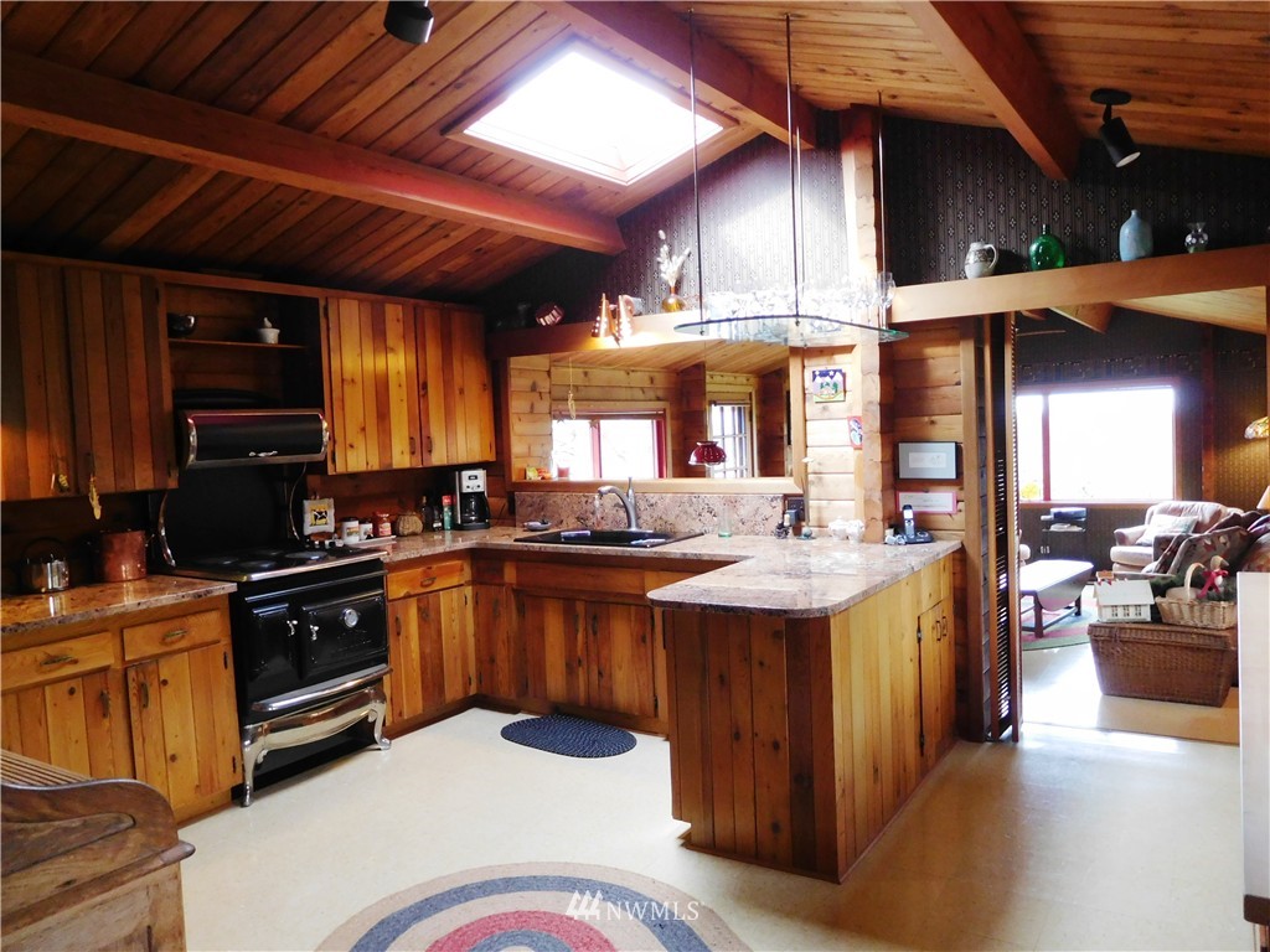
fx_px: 917
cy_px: 476
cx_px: 635
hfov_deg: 69.4
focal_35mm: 25
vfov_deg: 54.9
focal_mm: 4.5
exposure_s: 1/30
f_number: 3.4
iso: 280
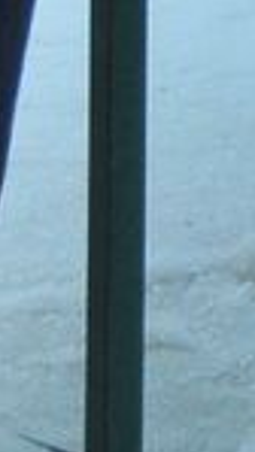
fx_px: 8928
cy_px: -1066
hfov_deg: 1.6
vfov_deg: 2.8
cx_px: 2034
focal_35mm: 744
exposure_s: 1/50
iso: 640
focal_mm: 44
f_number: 7.1
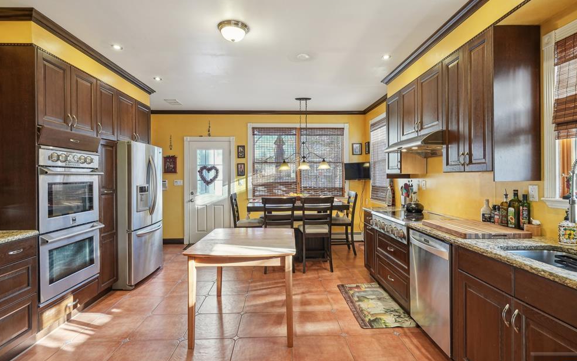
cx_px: 291
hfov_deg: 91.1
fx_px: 283
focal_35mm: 18
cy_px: 181
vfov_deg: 65.0
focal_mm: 17
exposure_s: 1/6
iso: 400
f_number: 8
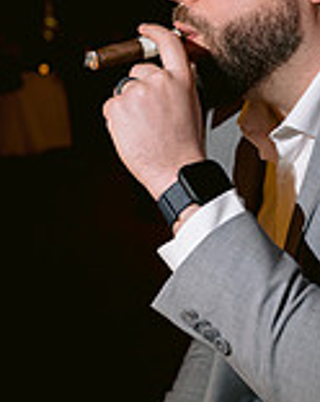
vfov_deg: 25.0
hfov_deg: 19.8
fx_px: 903
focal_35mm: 76
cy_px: 144
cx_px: 268
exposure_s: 1/100
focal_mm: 28
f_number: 2.8
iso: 800
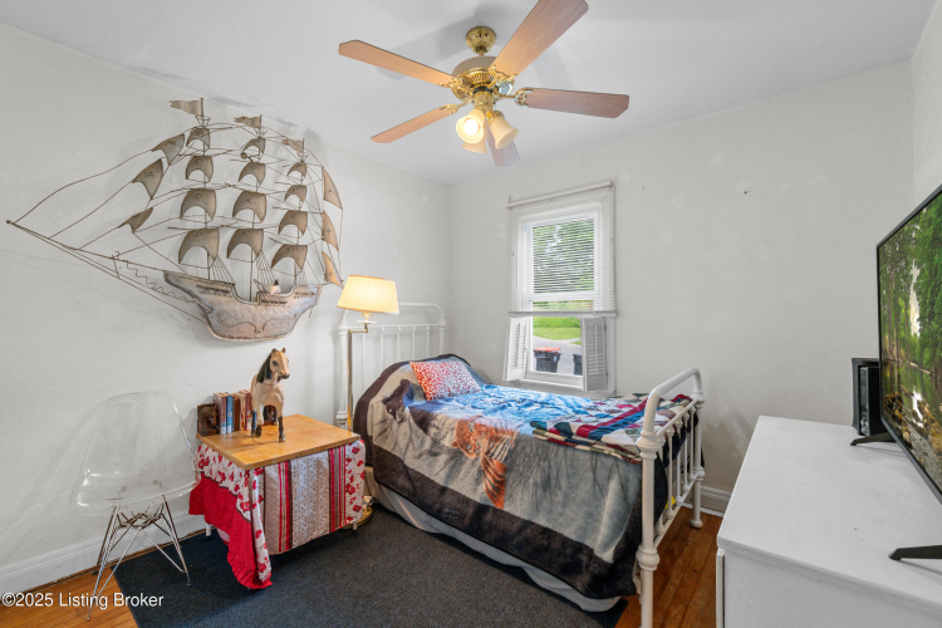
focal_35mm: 15
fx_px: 392
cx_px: 471
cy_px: 314
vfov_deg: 77.3
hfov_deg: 100.4
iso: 400
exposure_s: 1/3
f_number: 9
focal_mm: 10
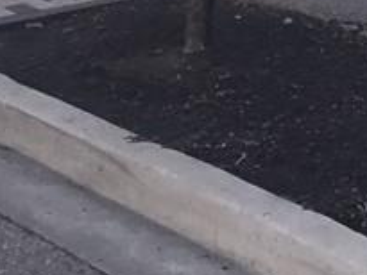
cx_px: 764
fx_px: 1644
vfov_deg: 8.8
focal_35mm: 155
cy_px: -343
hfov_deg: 11.3
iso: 25
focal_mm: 3.3
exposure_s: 1/193
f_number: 2.4
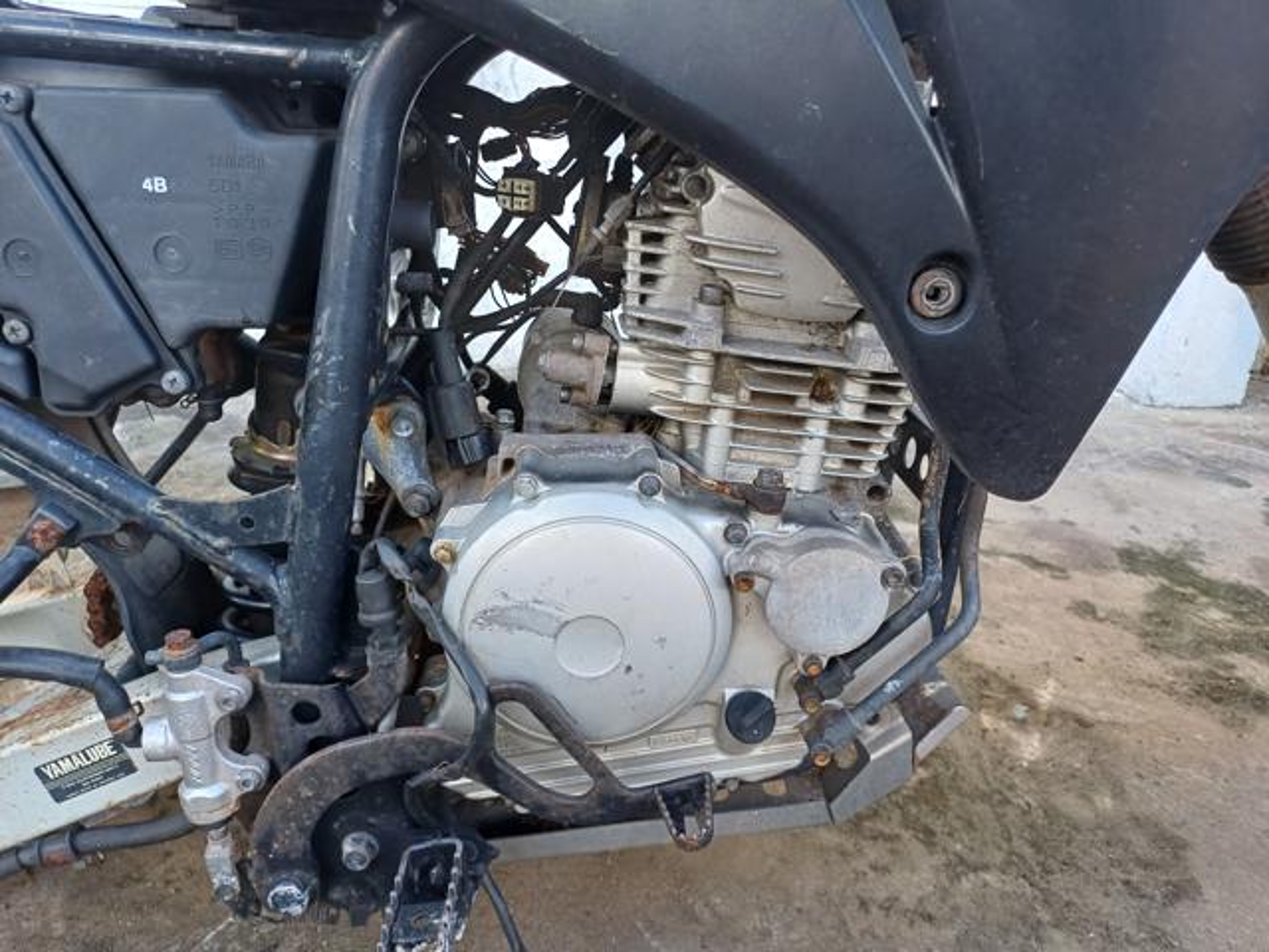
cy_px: 476
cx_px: 634
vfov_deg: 54.9
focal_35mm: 25
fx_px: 916
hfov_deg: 69.4
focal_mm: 4.65
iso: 50
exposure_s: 1/102
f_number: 1.8
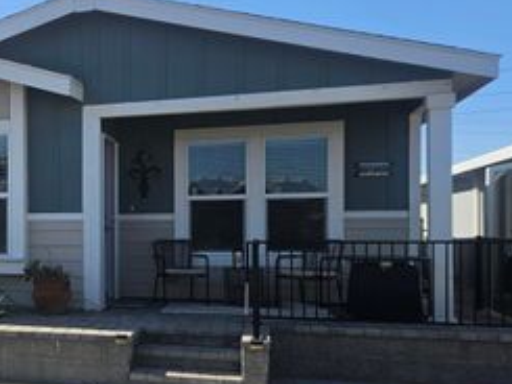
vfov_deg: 30.8
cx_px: 19
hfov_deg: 36.9
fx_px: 696
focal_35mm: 47
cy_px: 237
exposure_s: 1/1732
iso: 25
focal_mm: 5.4
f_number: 1.8
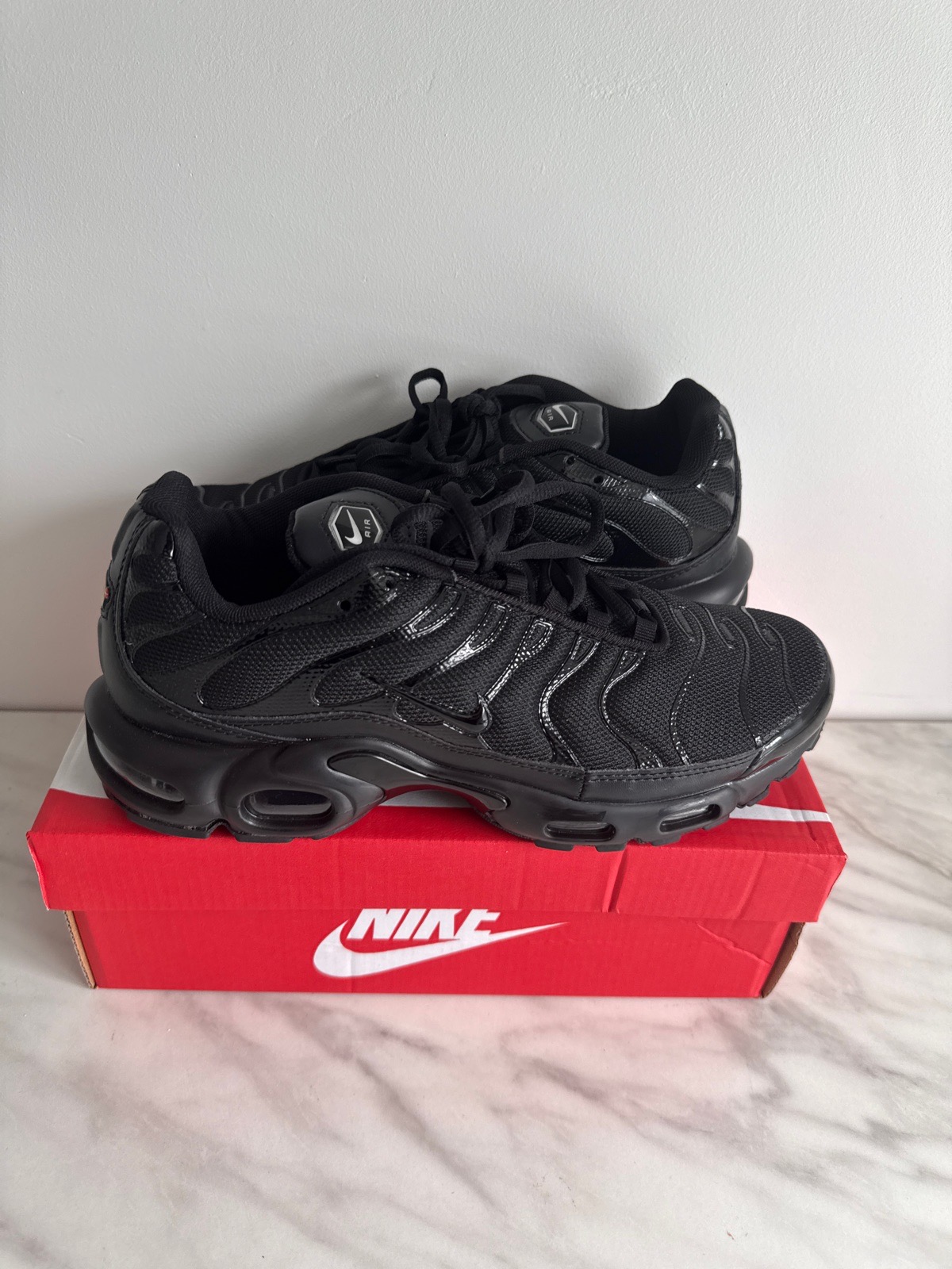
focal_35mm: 24
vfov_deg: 71.6
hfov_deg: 56.8
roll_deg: -5.6
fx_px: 880
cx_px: 476
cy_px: 634
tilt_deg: -34.7
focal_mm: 6.76
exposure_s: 1/121
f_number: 1.78
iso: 64
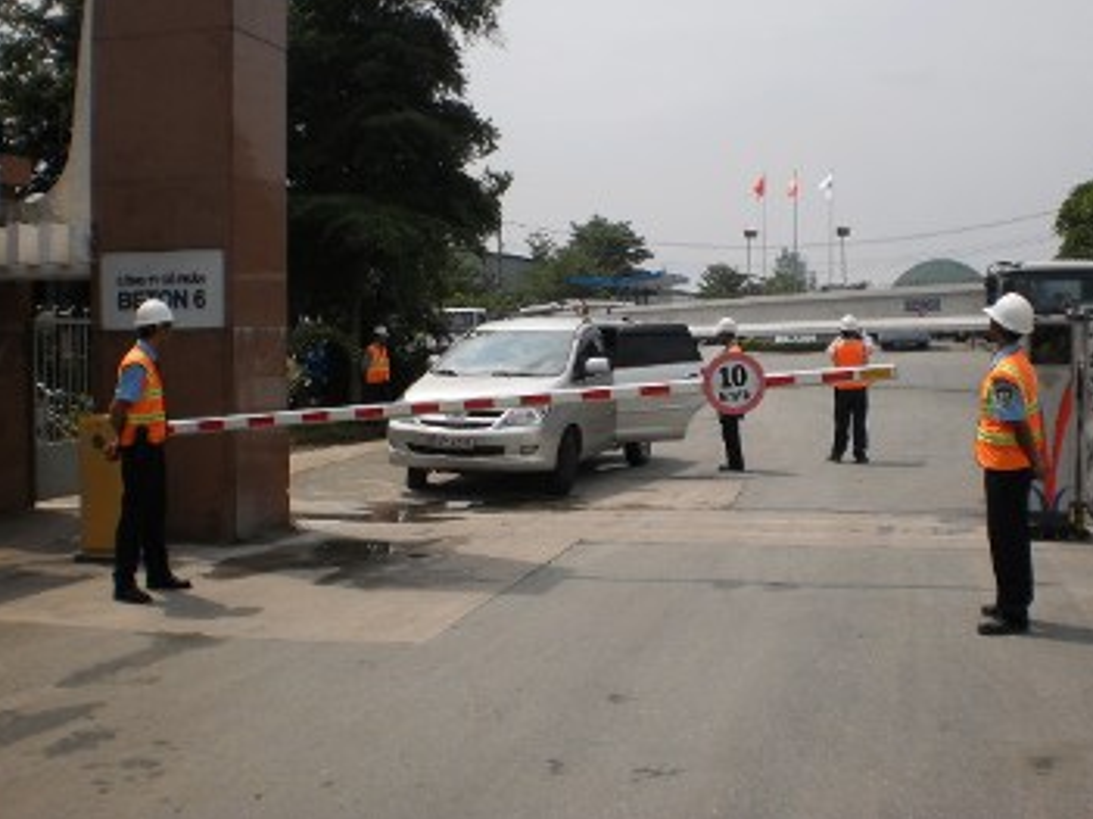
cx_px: 589
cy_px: 358
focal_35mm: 41
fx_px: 1294
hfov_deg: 45.8
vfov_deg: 35.1
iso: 100
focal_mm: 6.3
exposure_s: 1/1600
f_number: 4.6
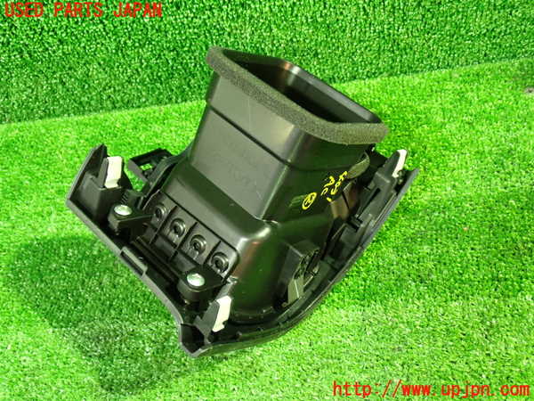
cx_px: 267
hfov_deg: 51.4
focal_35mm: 36
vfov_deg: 39.7
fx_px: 555
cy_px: 200
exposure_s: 1/13
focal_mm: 6.37
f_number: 2.5
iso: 800
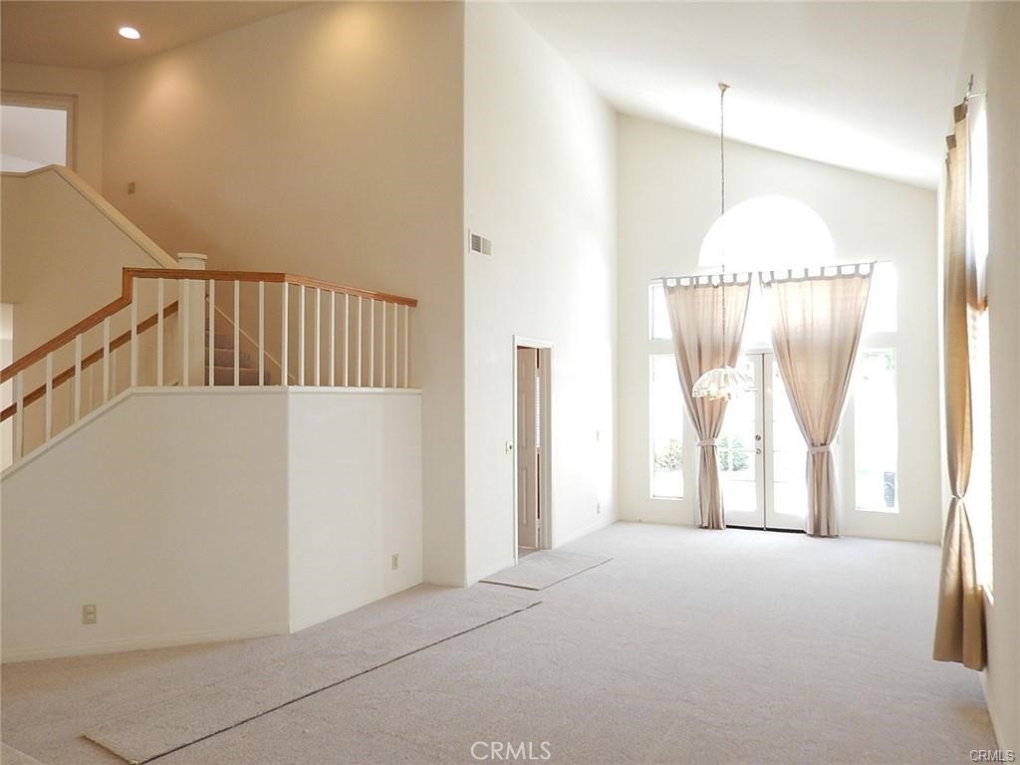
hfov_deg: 69.4
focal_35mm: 25
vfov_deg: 54.9
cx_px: 510
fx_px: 737
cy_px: 382
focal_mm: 4.5
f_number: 3.4
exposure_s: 1/30
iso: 200
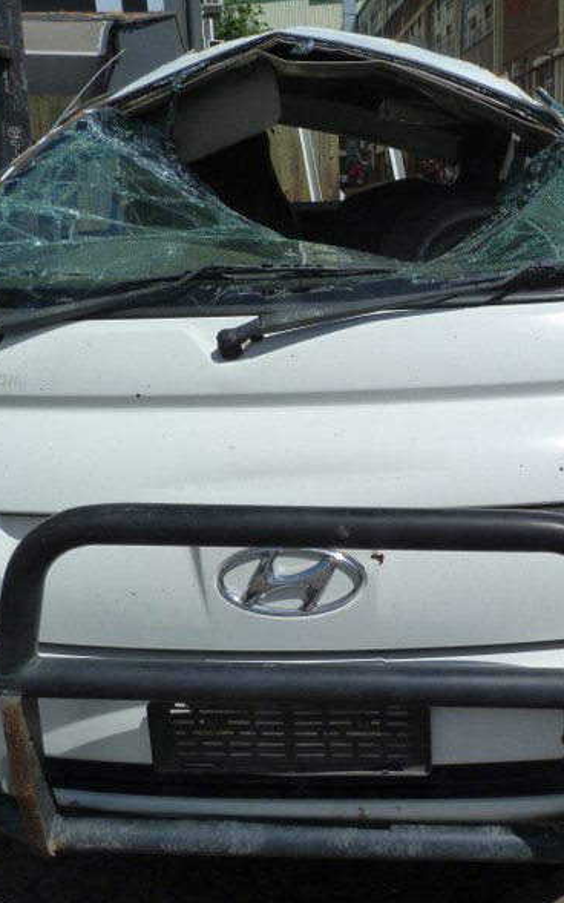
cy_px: 446
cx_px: 395
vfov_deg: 54.0
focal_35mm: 36
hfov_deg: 34.8
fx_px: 886
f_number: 5.6
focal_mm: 4.5
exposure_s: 1/800
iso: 125
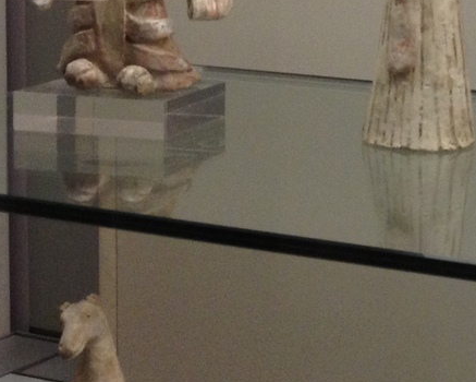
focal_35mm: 125
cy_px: -94
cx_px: 710
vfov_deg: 12.0
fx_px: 1762
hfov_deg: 14.4
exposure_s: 1/20
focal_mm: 4.28
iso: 125
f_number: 2.4
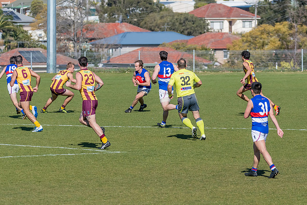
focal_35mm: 388
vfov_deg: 3.5
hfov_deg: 5.3
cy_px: 95
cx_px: 184
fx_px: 3306
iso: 800
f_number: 8
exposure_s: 1/6400
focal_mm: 210
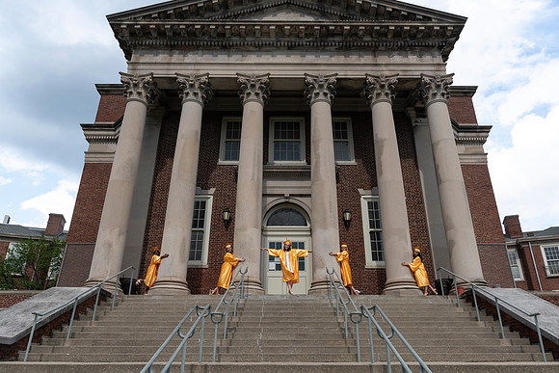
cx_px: 288
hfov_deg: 71.2
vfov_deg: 51.1
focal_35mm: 25
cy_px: 191
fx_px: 390
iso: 80
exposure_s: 1/250
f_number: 6.3
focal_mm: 24
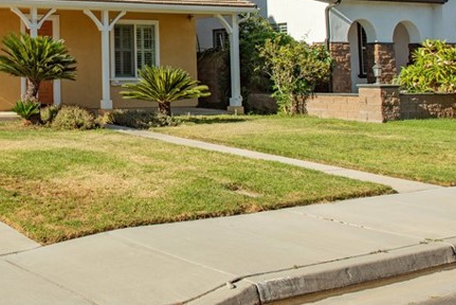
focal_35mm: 57
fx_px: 722
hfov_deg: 31.3
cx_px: -40
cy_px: 24
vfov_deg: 23.1
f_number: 11
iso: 200
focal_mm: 24
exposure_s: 1/500
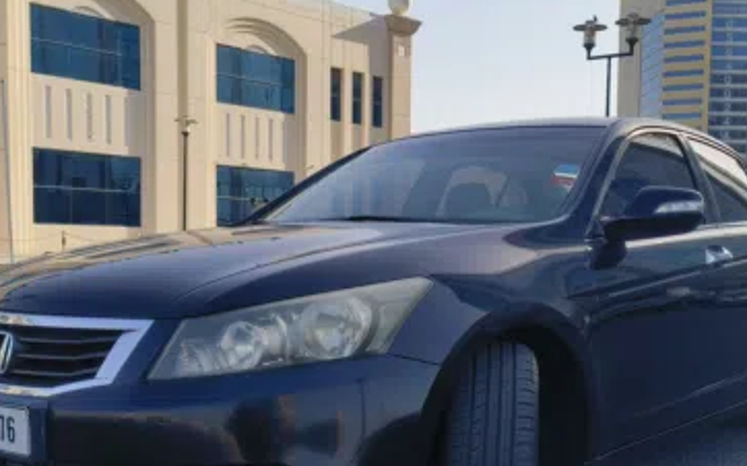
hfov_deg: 44.4
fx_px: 916
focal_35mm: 45
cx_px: 386
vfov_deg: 28.5
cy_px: 295
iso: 100
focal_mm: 5.56
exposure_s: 1/200
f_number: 1.87
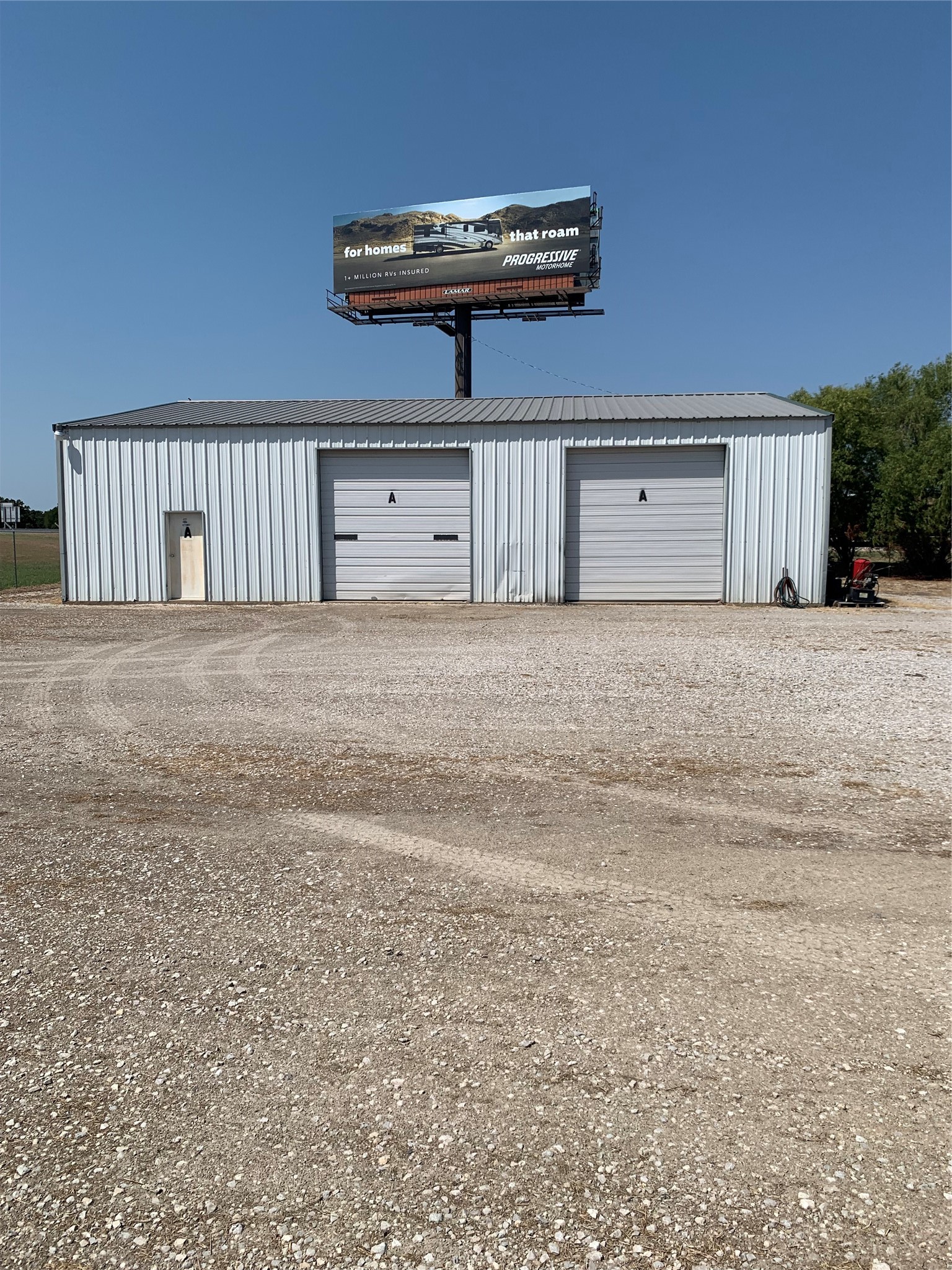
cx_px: 476
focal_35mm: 26
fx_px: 953
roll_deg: +0.4
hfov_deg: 53.1
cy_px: 635
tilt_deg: -3.9
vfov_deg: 67.3
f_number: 1.8
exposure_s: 1/4902
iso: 25
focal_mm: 4.25
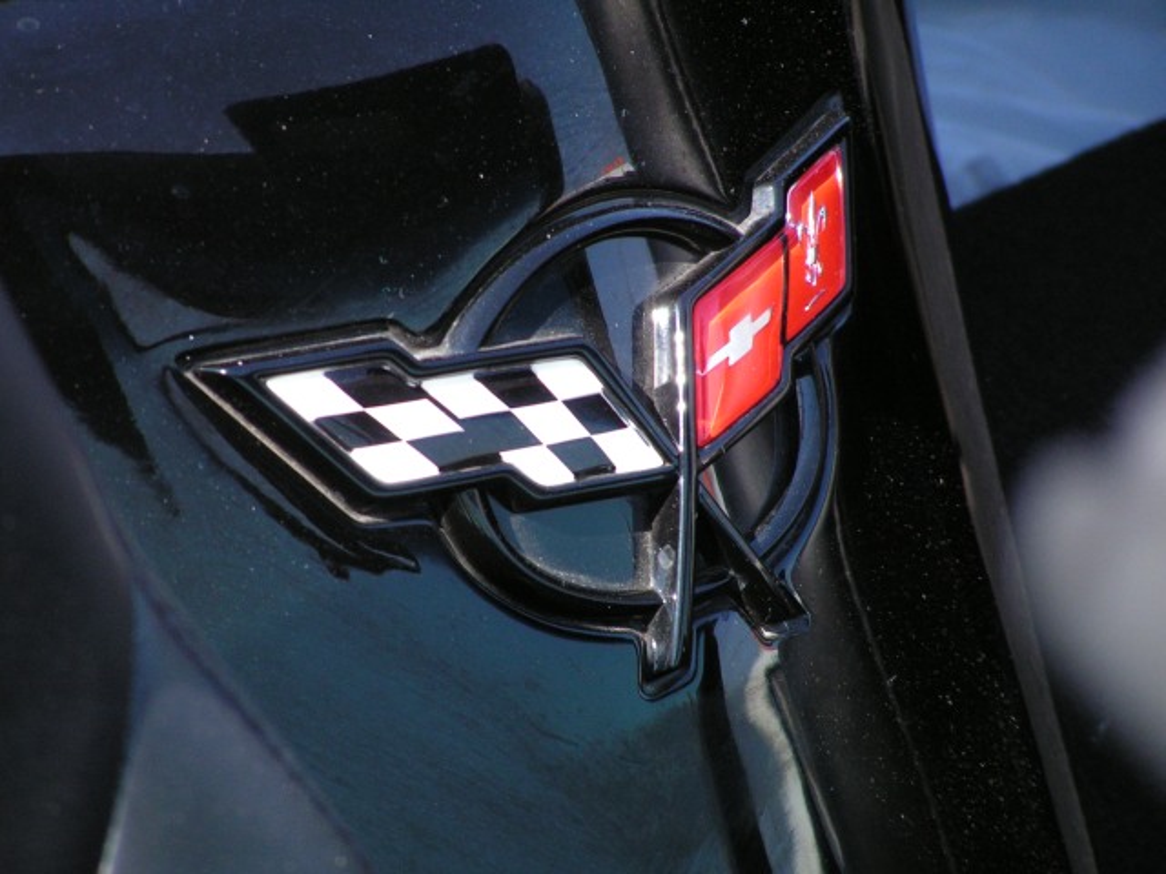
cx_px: 583
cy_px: 437
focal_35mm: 380
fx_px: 12800
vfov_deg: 3.9
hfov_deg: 5.2
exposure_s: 1/400
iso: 100
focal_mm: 63
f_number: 3.7
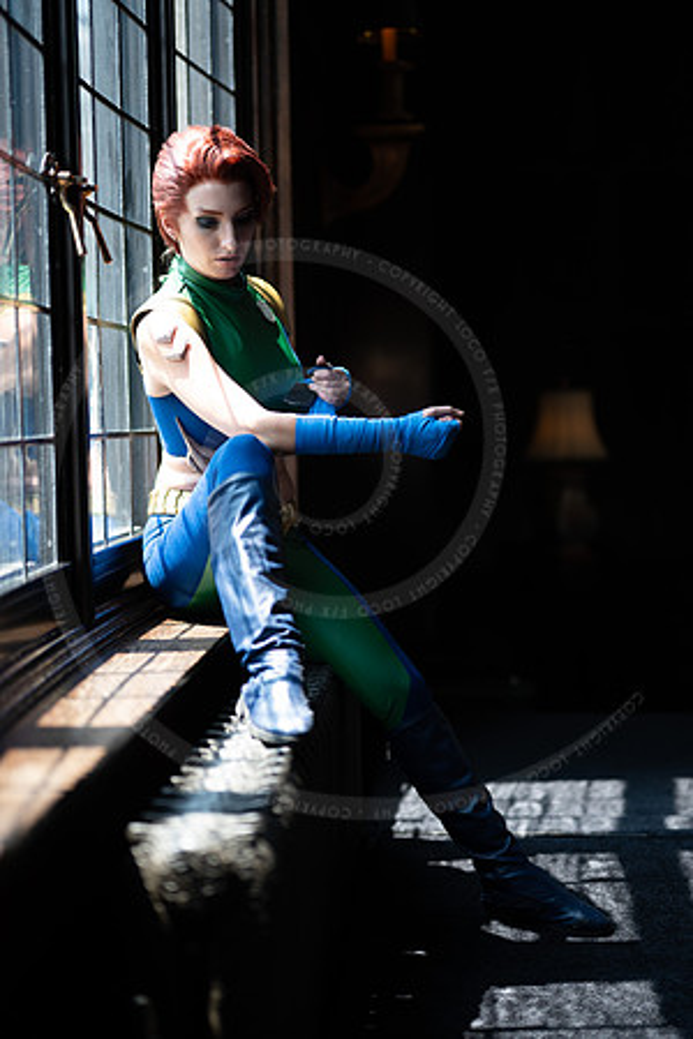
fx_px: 1444
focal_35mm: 50
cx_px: 346
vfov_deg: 39.6
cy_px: 520
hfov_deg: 27.0
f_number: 1.2
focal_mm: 50
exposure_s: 1/800
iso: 125
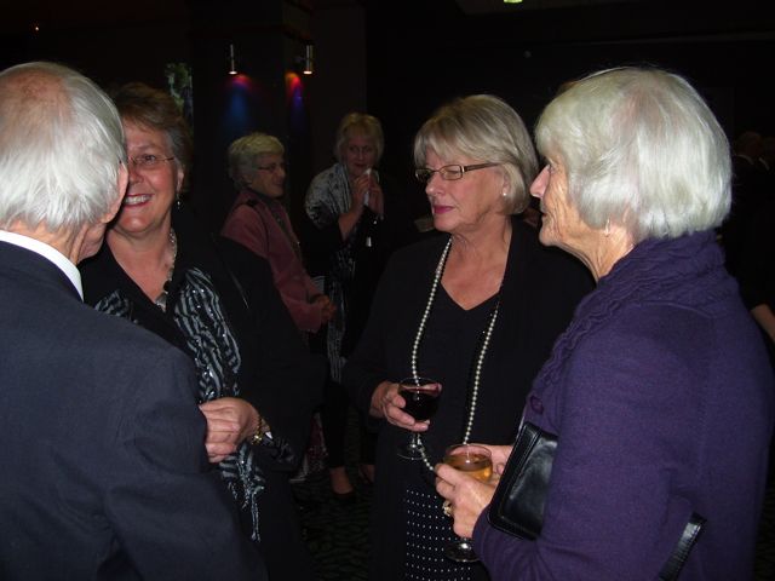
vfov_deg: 39.7
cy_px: 290
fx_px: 806
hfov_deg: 51.4
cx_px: 388
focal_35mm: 36
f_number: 2.7
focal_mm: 6
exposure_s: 1/60
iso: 80
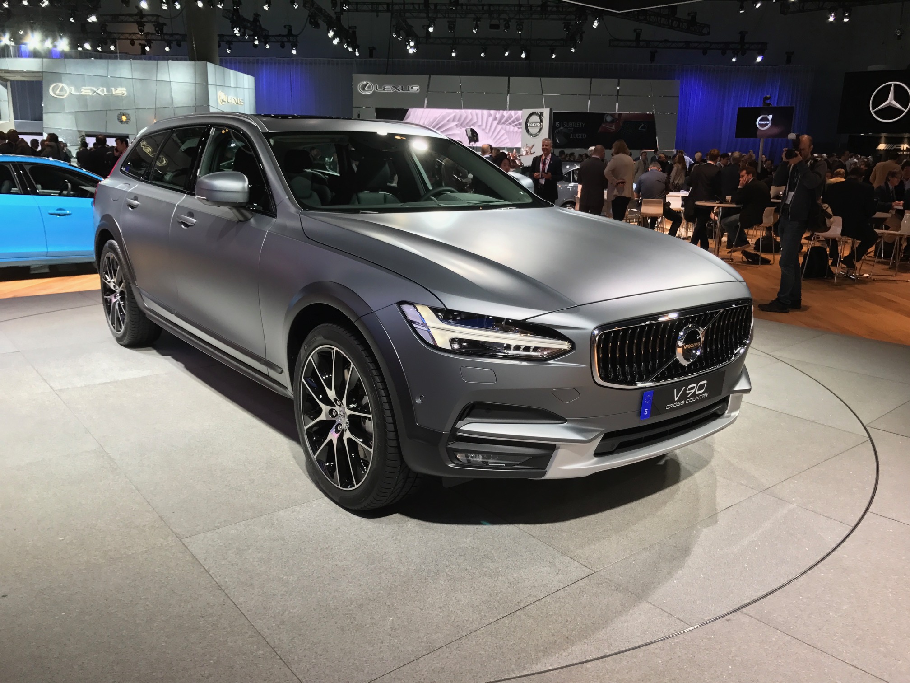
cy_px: 342
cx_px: 455
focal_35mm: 28
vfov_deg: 49.7
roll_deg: -1.9
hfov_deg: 63.4
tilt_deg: -12.6
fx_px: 736
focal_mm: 3.99
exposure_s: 1/120
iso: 40
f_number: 1.8
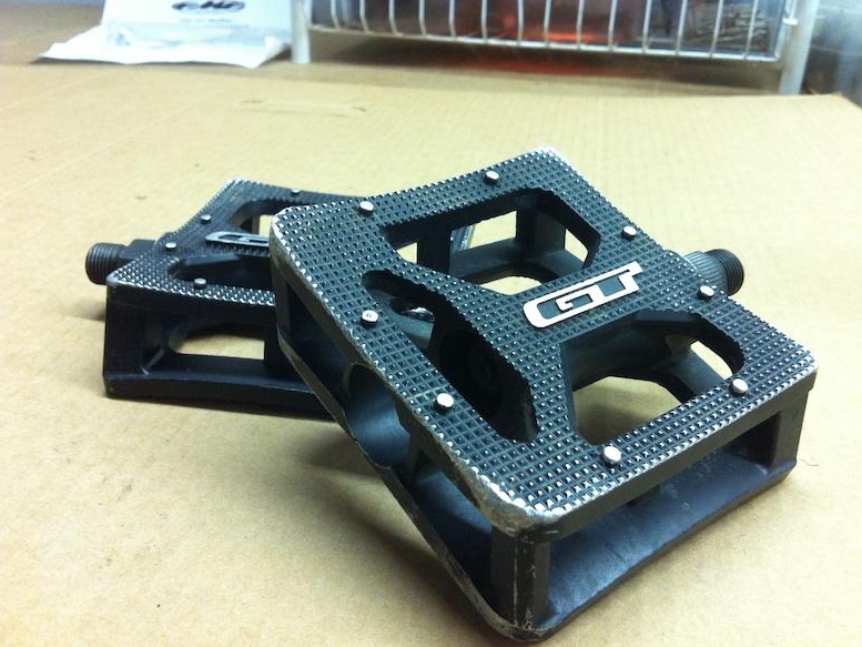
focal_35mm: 36
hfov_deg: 51.3
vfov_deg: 39.7
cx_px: 437
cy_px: 325
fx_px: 897
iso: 160
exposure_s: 1/15
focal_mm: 3.85
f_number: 2.8
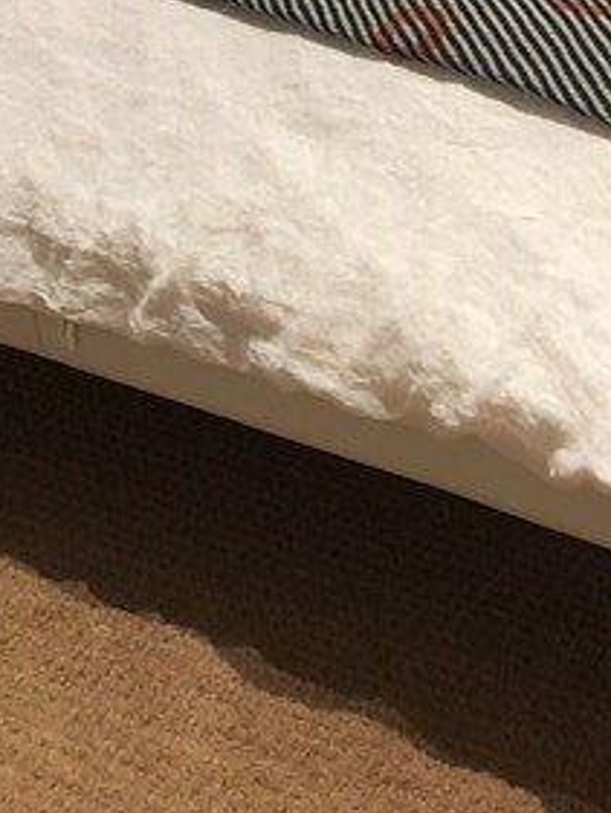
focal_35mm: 102
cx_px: 591
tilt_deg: -4.9
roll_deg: +1.6
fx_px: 2399
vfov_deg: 16.2
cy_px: -654
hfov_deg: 14.3
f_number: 1.8
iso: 25
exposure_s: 1/40
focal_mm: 3.99
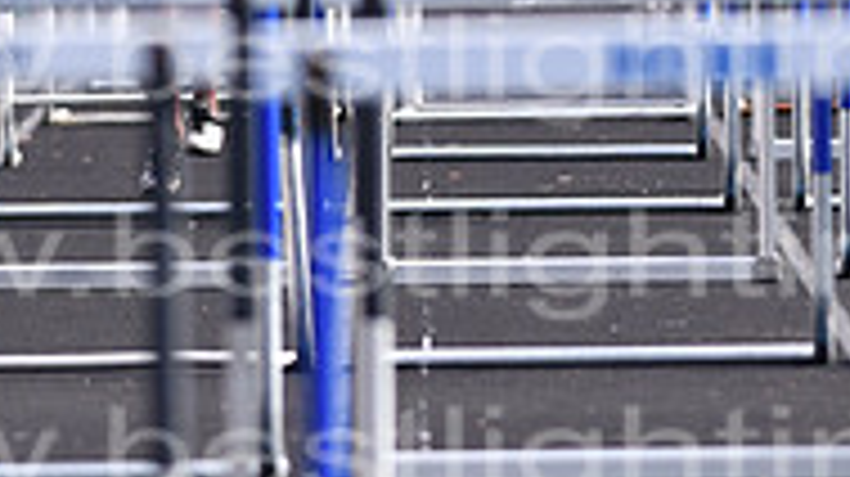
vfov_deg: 0.8
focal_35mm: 1450
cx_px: 697
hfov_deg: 1.5
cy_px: -227
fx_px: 32658
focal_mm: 300
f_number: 4
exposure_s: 1/3200
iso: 400
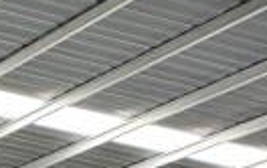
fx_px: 838
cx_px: -560
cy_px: 336
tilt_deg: +11.8
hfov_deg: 10.9
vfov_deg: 10.5
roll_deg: +2.3
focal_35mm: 115
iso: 160
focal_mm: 2.22
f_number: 2.2
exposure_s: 1/99
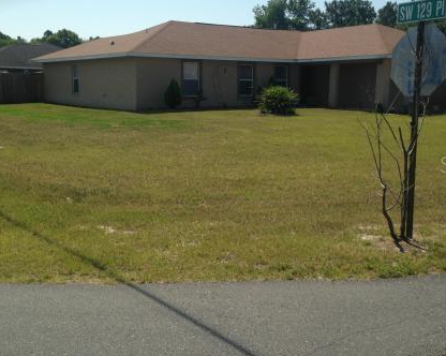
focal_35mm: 45
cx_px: 231
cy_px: 164
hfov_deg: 41.2
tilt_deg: -9.6
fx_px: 593
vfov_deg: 33.4
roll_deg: +0.9
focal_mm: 4.12
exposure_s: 1/2169
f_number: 2.4
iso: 50
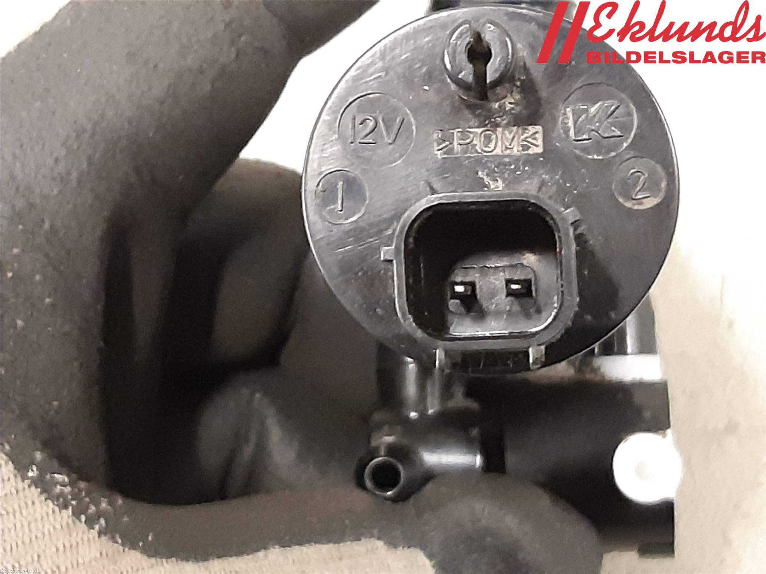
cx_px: 383
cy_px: 287
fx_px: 575
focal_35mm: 26
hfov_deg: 67.3
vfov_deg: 53.1
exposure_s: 1/25
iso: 500
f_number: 1.7
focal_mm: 3.93
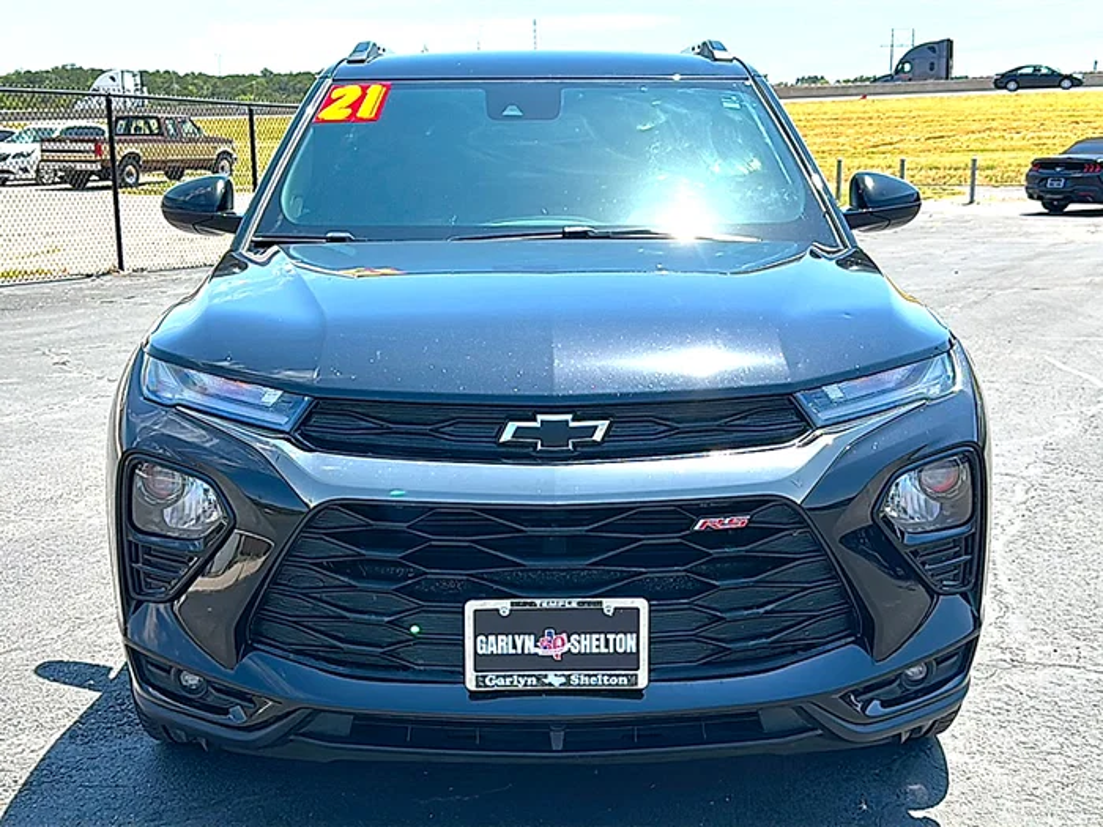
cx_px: 552
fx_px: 1211
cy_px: 414
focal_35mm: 38
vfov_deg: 37.7
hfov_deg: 49.0
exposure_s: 1/2421
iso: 80
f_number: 1.78
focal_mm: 6.86
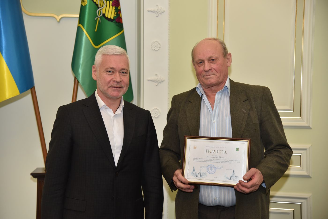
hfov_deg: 28.8
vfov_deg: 19.5
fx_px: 638
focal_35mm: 70
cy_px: 110
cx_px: 164
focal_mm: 70
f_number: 4
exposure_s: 1/200
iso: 800
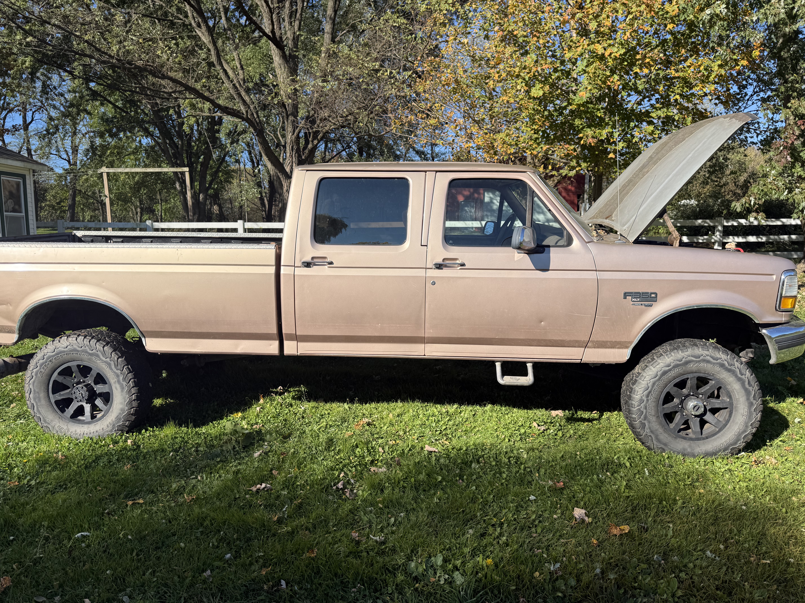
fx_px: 558
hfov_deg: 71.6
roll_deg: -0.5
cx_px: 402
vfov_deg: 56.8
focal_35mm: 24
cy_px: 302
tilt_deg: -6.4
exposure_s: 1/3145
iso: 80
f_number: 1.78
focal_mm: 6.76
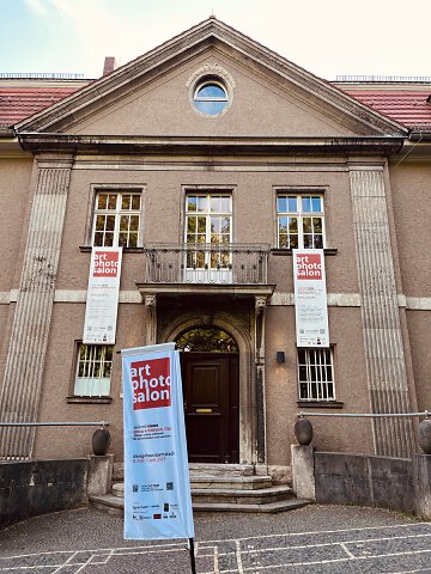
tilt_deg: +17.4
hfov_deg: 53.1
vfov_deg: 67.3
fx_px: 432
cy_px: 287
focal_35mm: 26
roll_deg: -2.6
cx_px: 216
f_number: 1.6
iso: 40
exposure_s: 1/251
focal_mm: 5.1
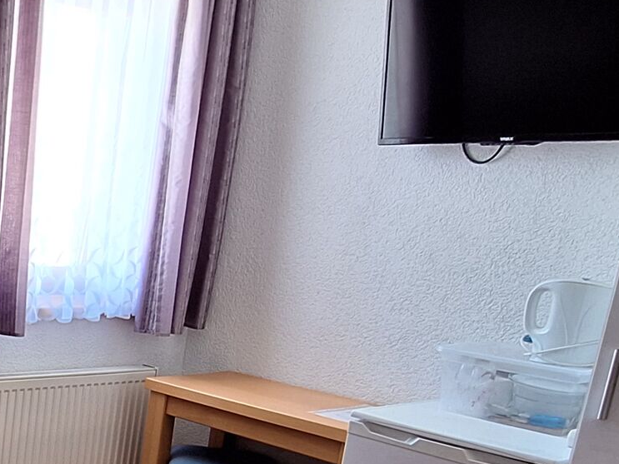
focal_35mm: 49
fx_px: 876
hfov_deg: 31.9
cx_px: -138
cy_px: 437
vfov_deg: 28.3
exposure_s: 1/40
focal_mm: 1.74
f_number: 2.2
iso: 80
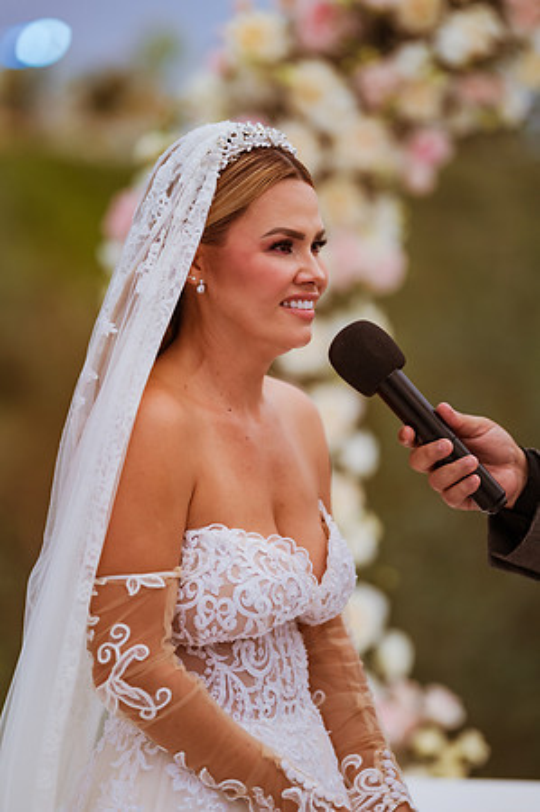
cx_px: 270
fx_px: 3044
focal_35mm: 135
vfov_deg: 15.2
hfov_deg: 10.1
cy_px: 406
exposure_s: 1/1250
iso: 800
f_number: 1.8
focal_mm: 135
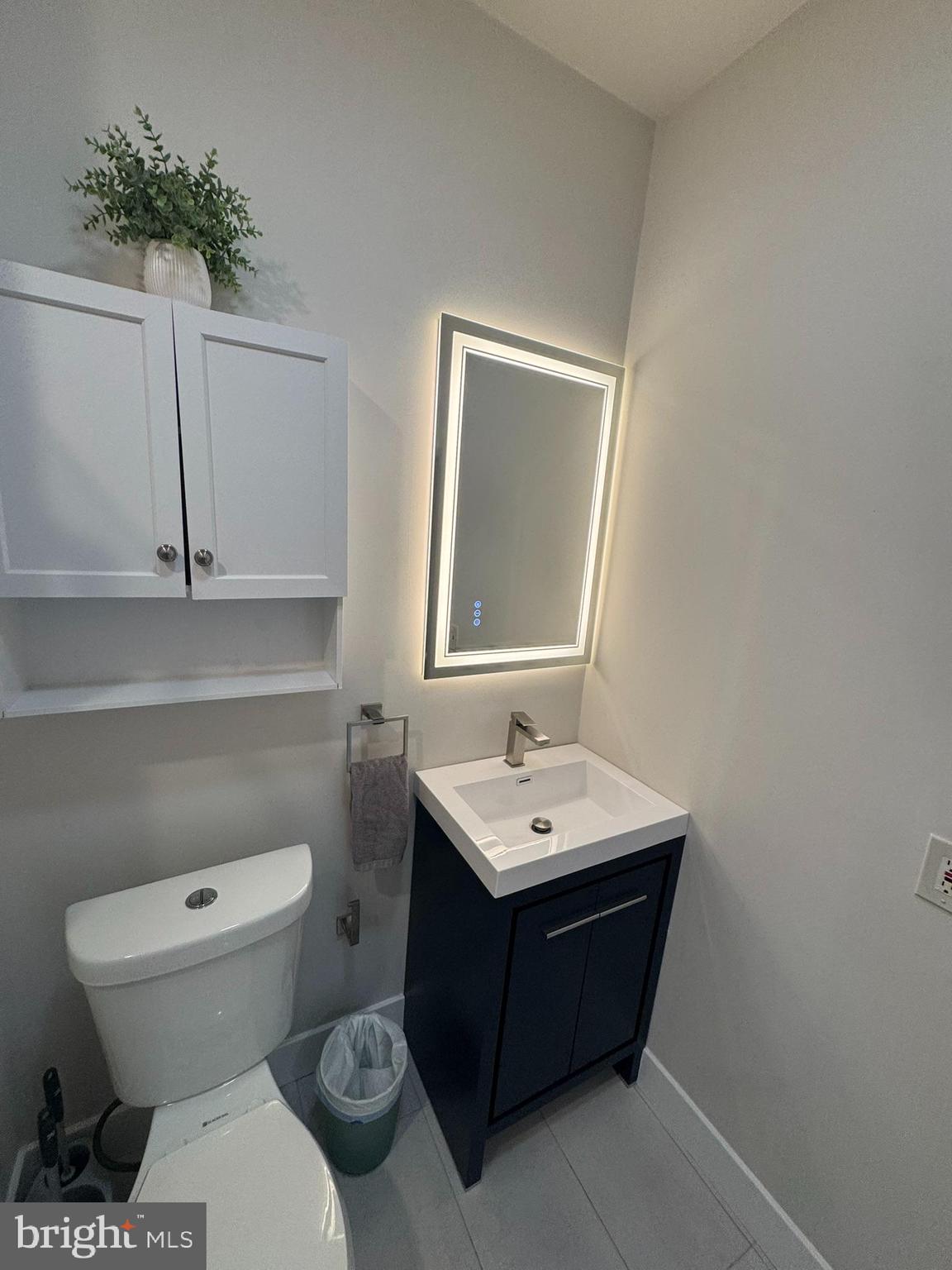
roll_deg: -3.6
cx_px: 476
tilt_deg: -11.8
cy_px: 635
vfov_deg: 102.1
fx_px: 513
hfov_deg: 85.7
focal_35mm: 14
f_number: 2.2
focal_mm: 2.22
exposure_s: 1/120
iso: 160
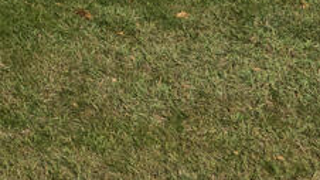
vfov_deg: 5.8
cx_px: -512
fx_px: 1680
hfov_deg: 9.4
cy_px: -326
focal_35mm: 198
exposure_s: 1/200
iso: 200
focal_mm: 12.29
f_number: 7.1
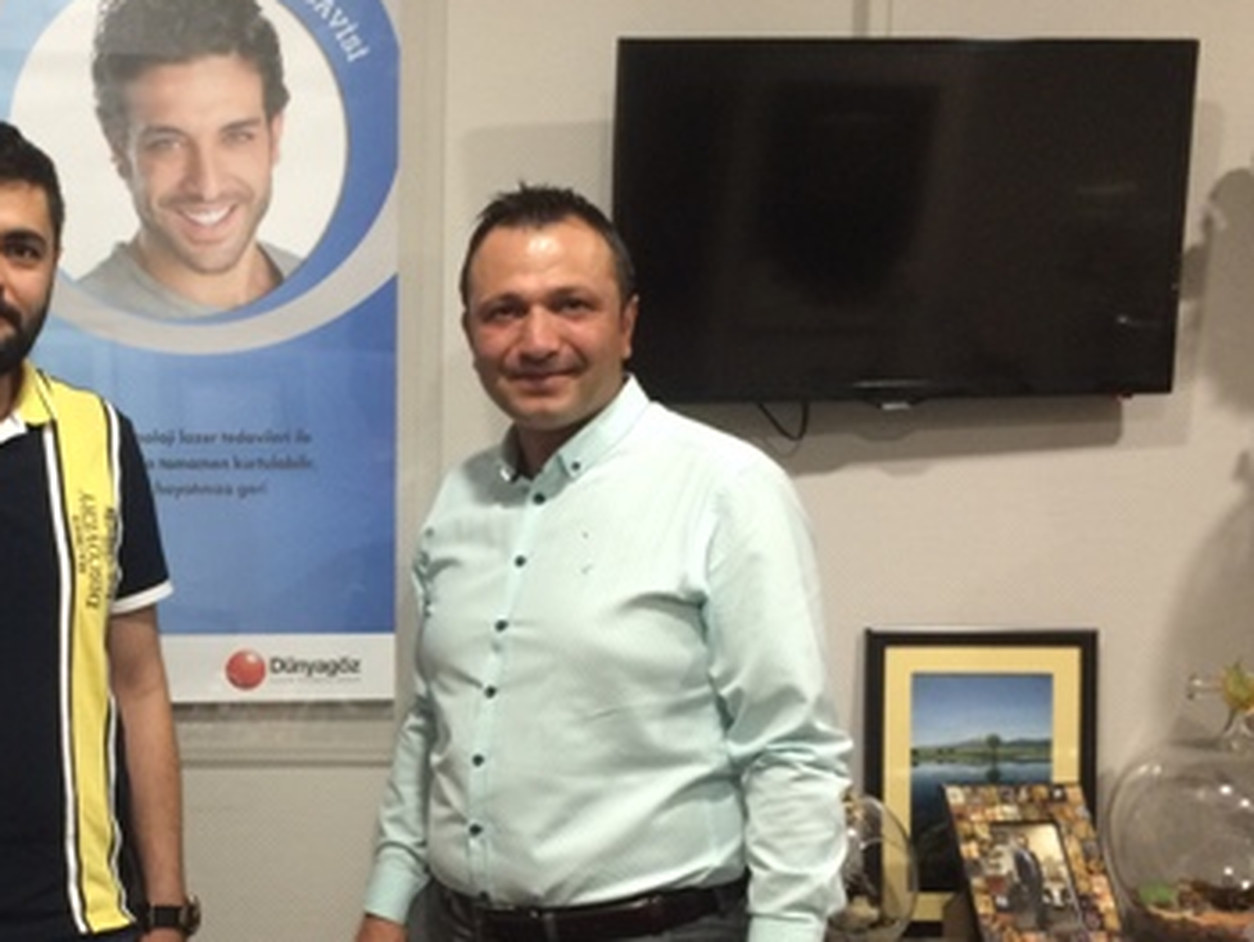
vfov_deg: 27.4
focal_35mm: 53
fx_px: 1921
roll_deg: +1.4
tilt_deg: -3.8
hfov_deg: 34.2
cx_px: 136
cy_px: 605
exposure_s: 1/33
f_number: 2.2
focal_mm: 4.15
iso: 200
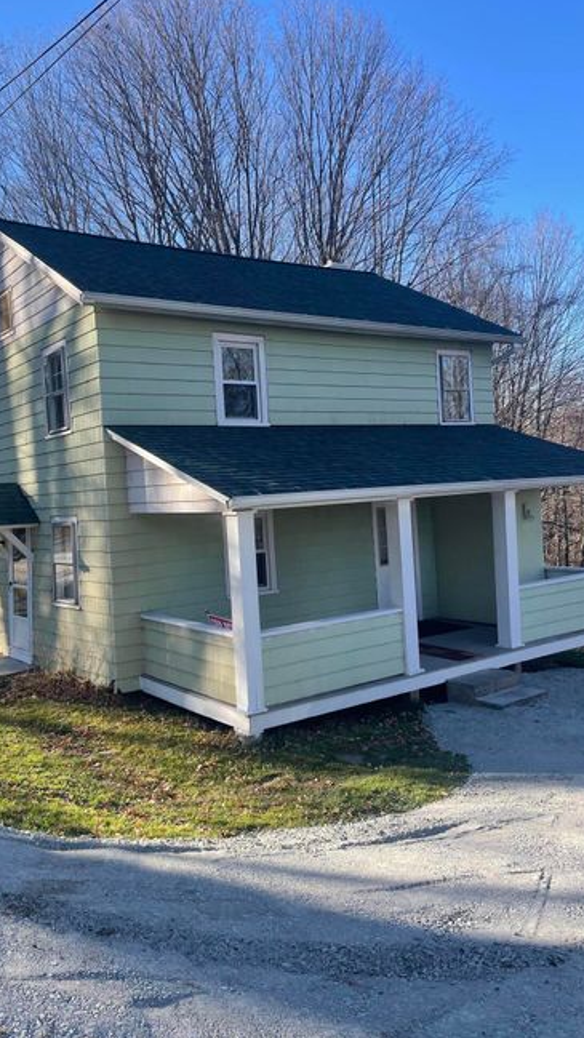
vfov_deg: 67.9
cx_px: 208
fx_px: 771
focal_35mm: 28
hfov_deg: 41.1
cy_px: 516
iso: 32
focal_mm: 5.1
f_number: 1.6
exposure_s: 1/969
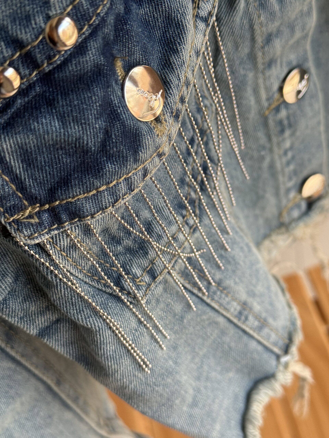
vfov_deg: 39.7
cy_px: 219
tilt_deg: -51.1
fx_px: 608
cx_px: 164
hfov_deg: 30.3
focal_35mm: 48
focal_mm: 6.76
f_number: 1.78
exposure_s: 1/227
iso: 64
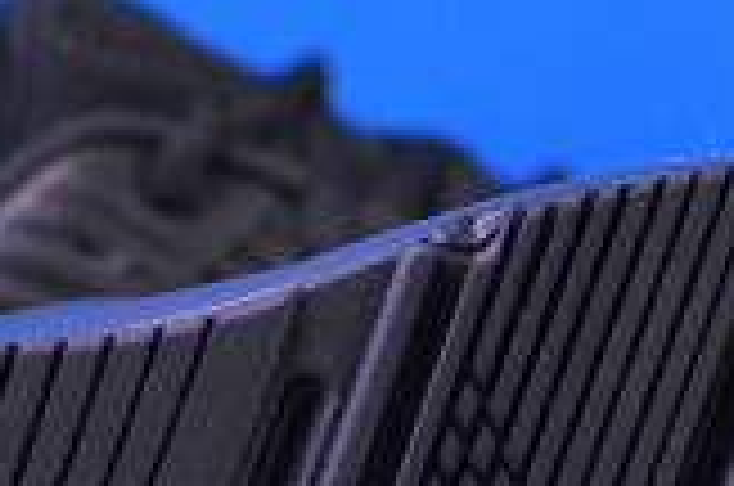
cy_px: 182
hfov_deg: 5.6
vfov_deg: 3.7
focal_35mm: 368
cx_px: 356
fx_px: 7488
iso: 250
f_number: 2
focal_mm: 50
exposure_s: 1/320
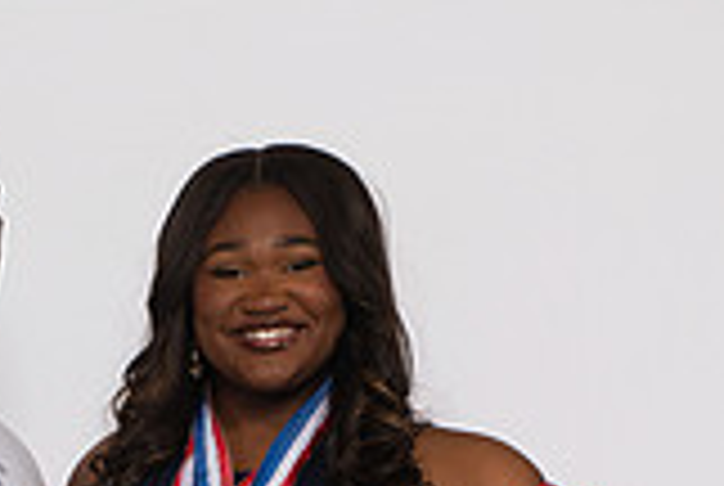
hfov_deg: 18.9
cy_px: 990
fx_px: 2136
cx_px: 63
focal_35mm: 106
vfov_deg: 11.6
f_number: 8
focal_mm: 38
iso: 640
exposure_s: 1/320
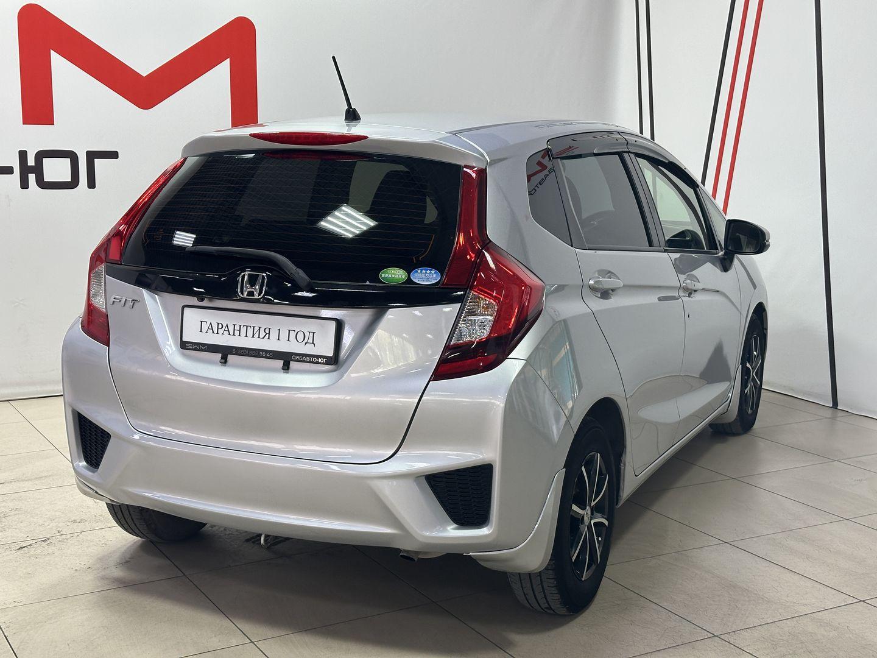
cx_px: 438
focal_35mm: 48
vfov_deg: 30.3
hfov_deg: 39.7
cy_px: 329
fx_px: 1216
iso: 80
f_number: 1.78
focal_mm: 6.86
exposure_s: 1/100
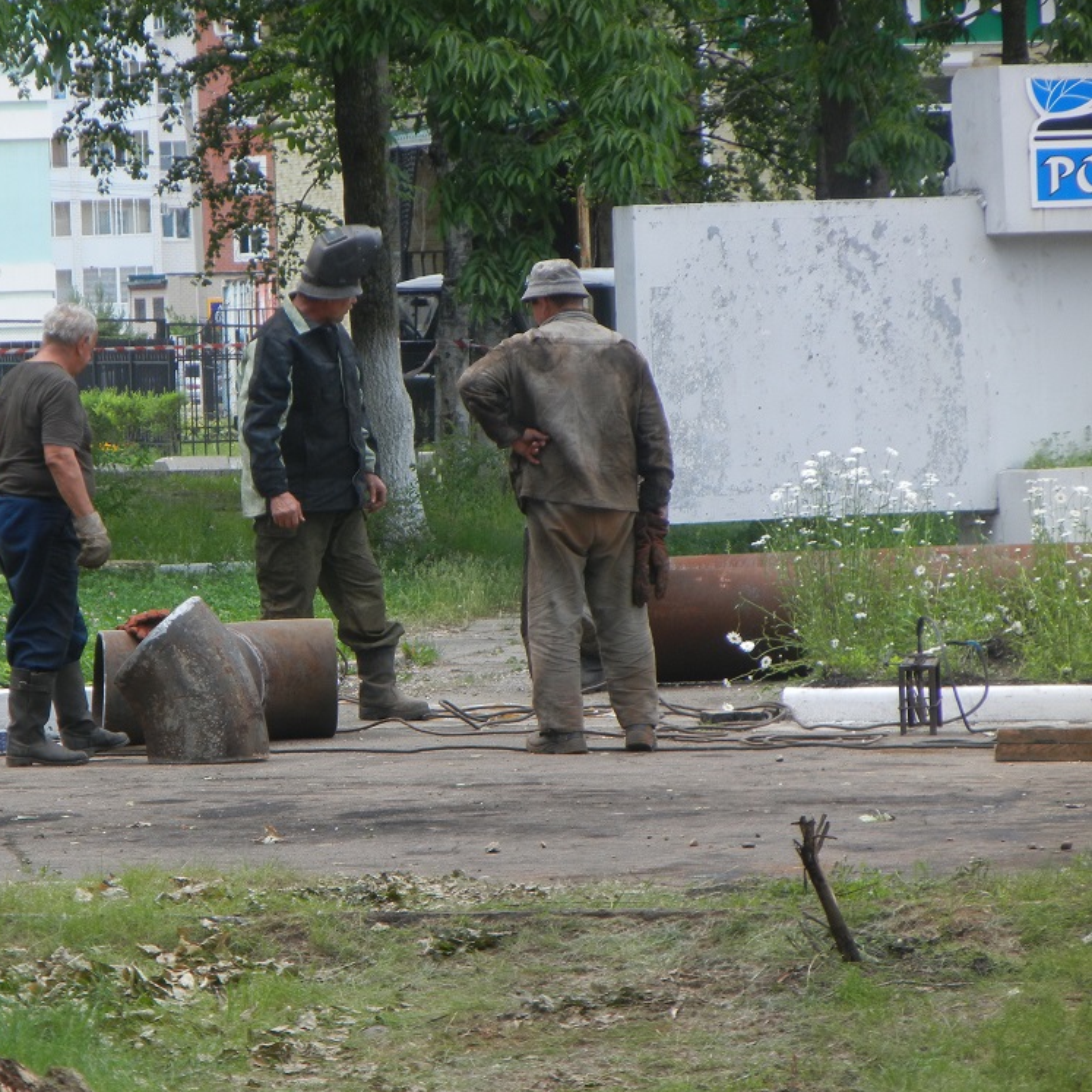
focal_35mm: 310
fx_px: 11064
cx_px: 363
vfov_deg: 5.7
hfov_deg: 5.6
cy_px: 547
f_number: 5.1
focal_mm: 47.2
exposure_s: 1/327
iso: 160
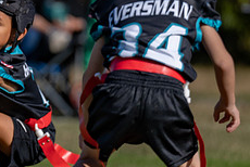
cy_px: 33
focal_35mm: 746
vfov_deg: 1.8
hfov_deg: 2.8
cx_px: -77
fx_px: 5187
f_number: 2.8
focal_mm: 200
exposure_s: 1/3200
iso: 100
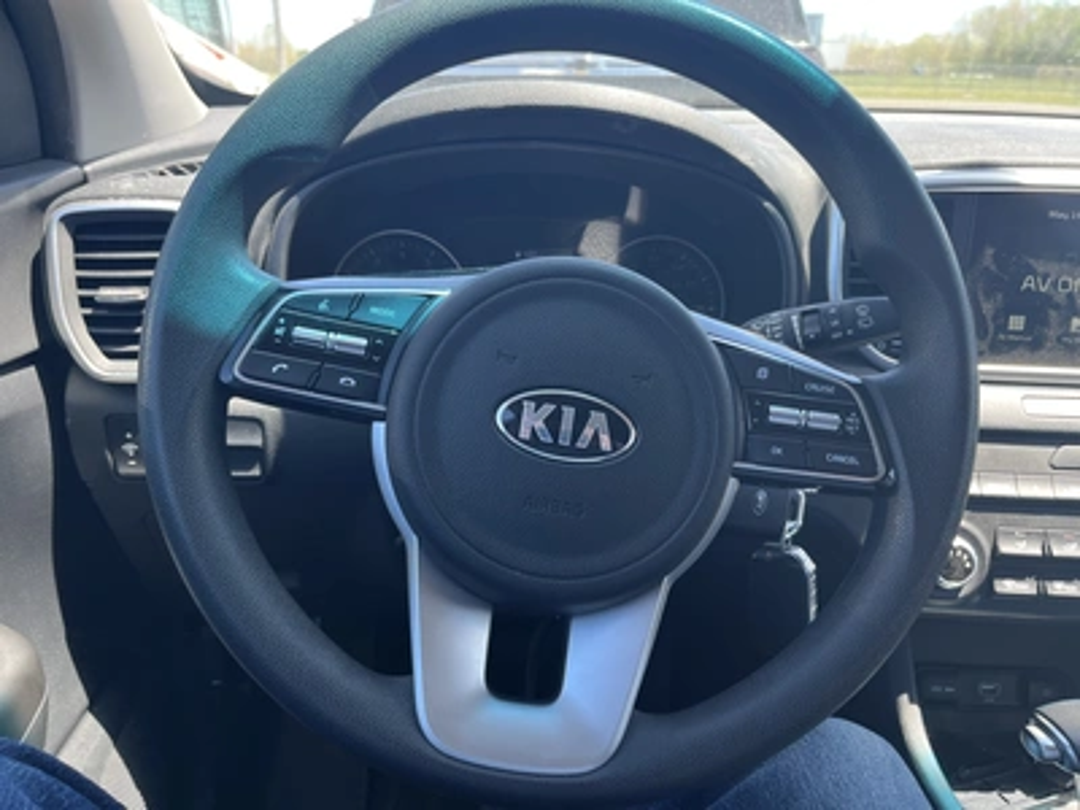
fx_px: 811
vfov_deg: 53.1
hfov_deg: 67.3
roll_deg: +0.3
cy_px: 405
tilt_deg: -21.7
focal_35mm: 26
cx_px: 540
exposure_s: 1/171
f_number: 1.6
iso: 50
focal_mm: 5.1
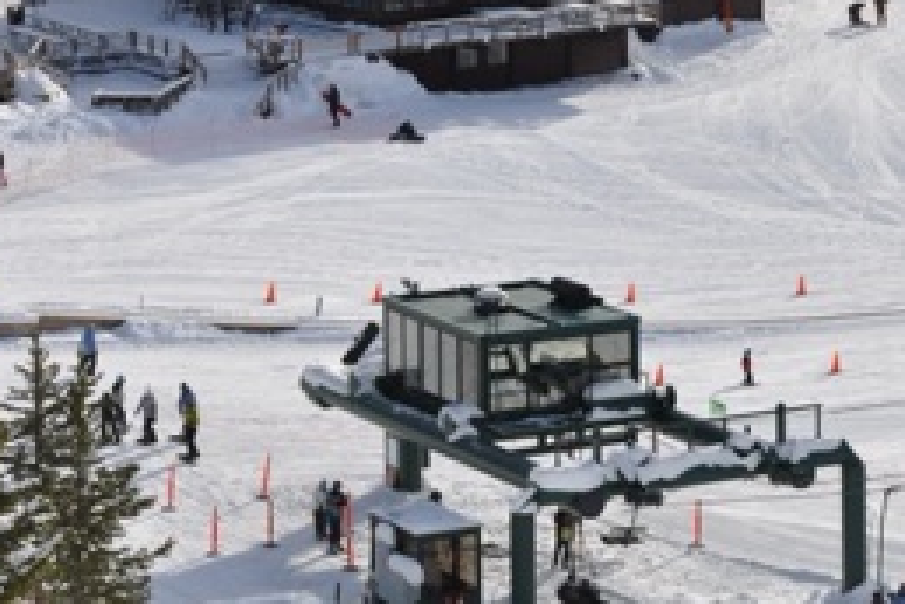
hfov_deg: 10.5
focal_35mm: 195
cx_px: 628
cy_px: 104
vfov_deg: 7.0
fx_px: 4902
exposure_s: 1/500
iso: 200
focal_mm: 70
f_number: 11
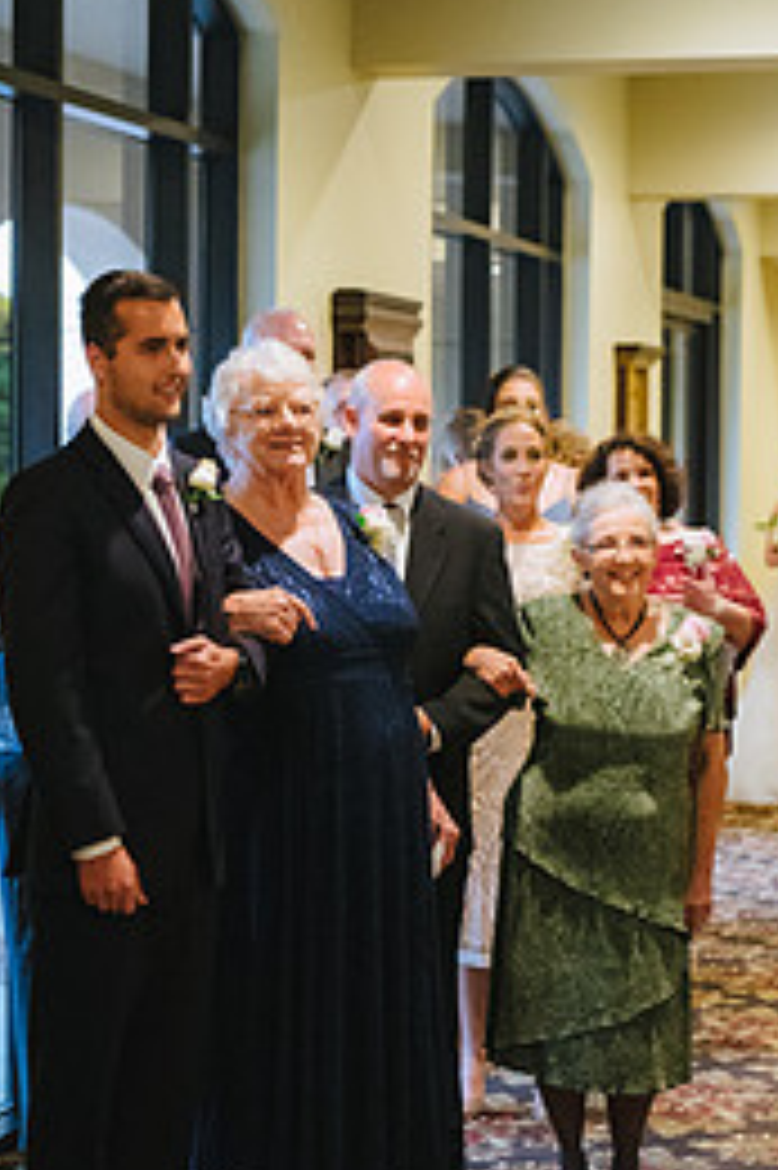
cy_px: 585
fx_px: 2921
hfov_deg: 15.2
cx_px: 369
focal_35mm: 90
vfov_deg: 22.6
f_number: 2.8
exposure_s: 1/125
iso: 5600
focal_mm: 52
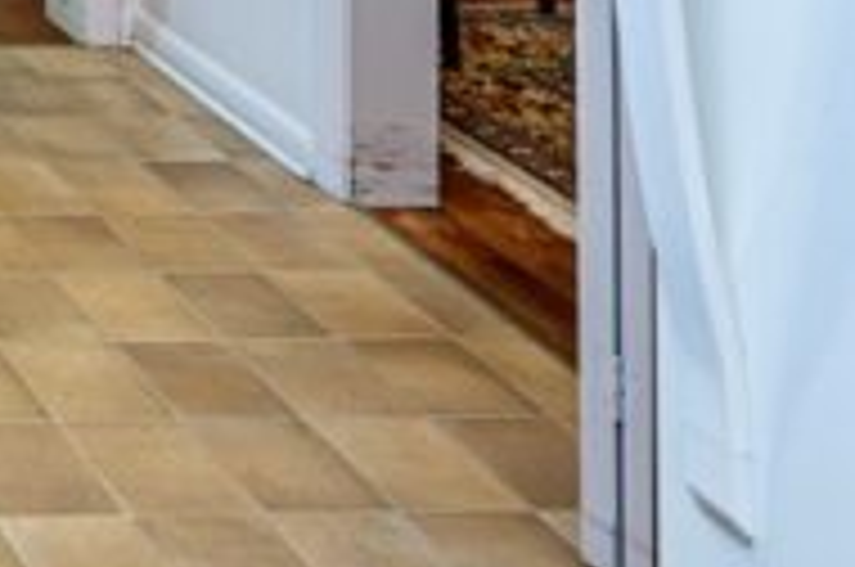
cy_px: -608
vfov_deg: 16.5
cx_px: -724
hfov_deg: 21.1
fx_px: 1399
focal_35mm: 59
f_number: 8
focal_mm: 14
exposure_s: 1/60
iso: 2500
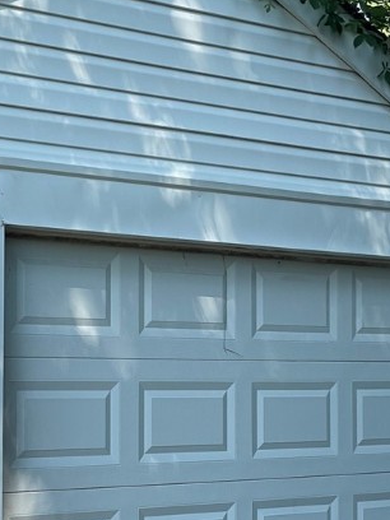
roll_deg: -0.8
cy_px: 362
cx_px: 172
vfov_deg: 19.9
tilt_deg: +1.2
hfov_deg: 15.1
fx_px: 1472
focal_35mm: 98
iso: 25
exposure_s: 1/432
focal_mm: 6
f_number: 2
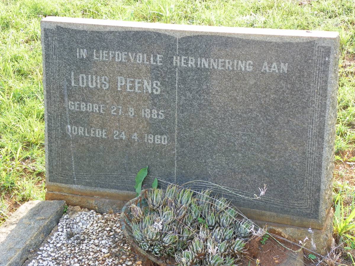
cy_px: 133
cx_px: 178
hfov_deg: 26.0
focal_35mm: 75
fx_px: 769
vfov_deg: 19.6
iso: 64
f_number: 4
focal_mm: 13.4
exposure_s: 1/60
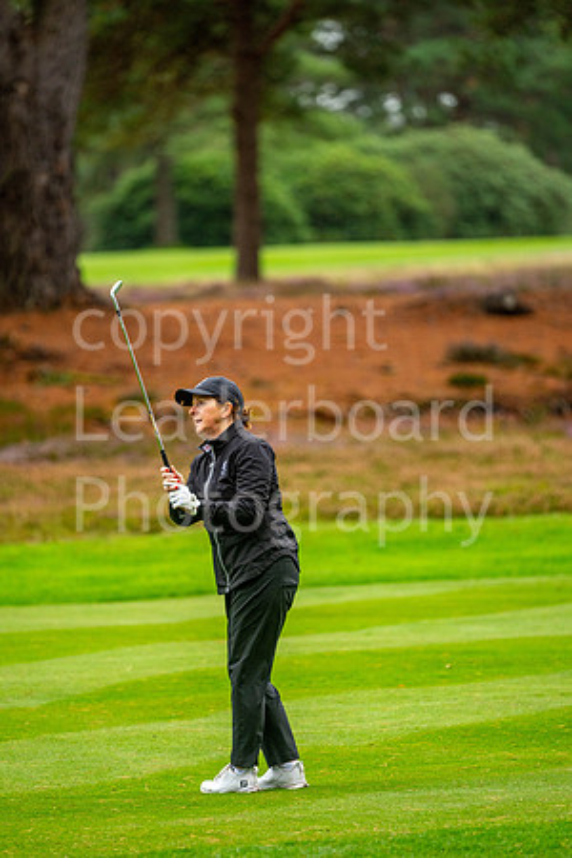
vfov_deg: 6.9
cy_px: 429
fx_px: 7149
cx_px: 286
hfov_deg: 4.6
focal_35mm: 300
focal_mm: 300
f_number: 4
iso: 800
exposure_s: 1/800
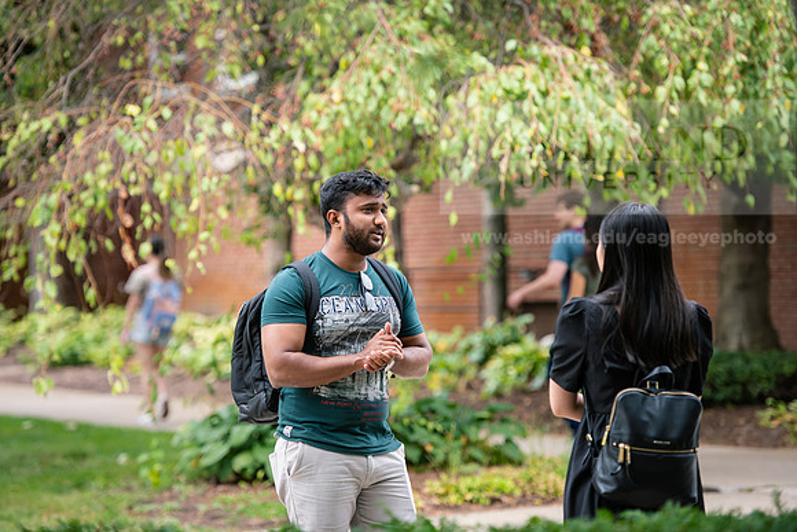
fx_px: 2989
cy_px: 266
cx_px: 398
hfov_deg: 15.2
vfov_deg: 10.2
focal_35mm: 135
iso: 320
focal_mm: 135
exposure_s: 1/320
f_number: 3.2
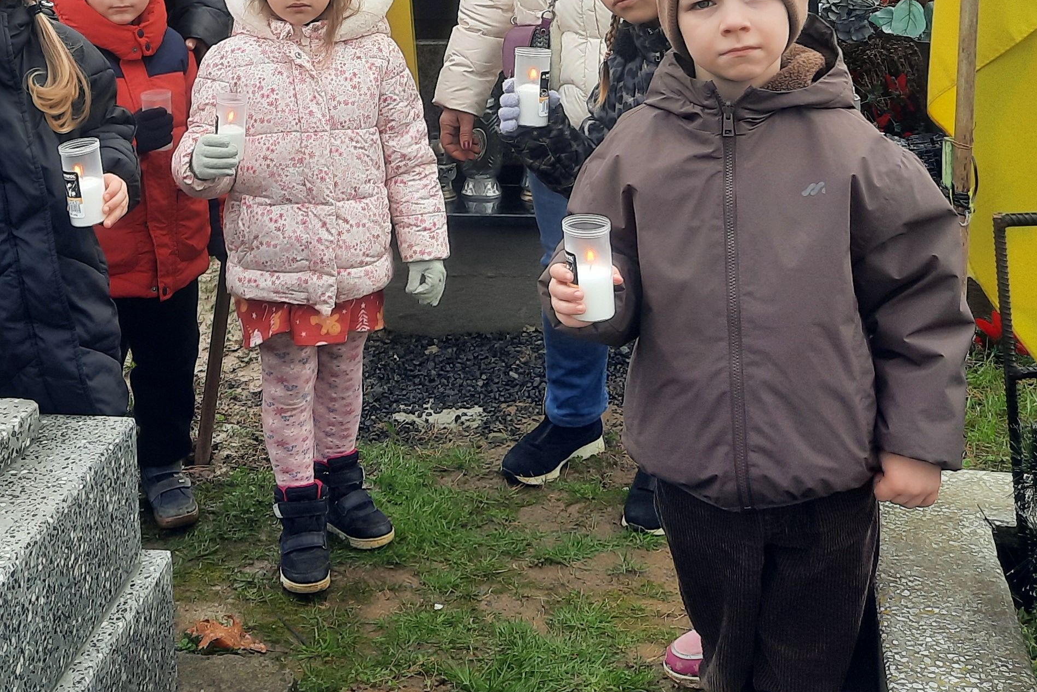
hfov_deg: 35.9
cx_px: 342
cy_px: -53
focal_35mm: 55
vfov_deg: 23.3
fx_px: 1584
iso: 32
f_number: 2
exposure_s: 1/248
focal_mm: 4.6
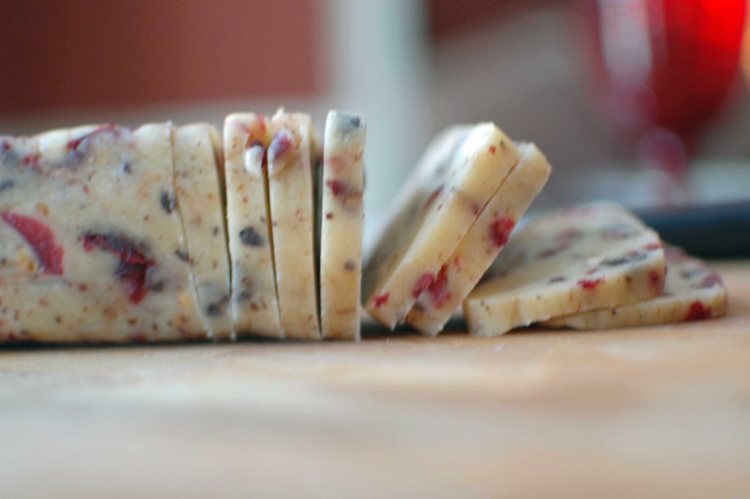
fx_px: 1093
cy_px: 250
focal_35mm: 52
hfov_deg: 37.9
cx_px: 375
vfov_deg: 25.7
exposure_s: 1/13
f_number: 2
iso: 400
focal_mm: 35
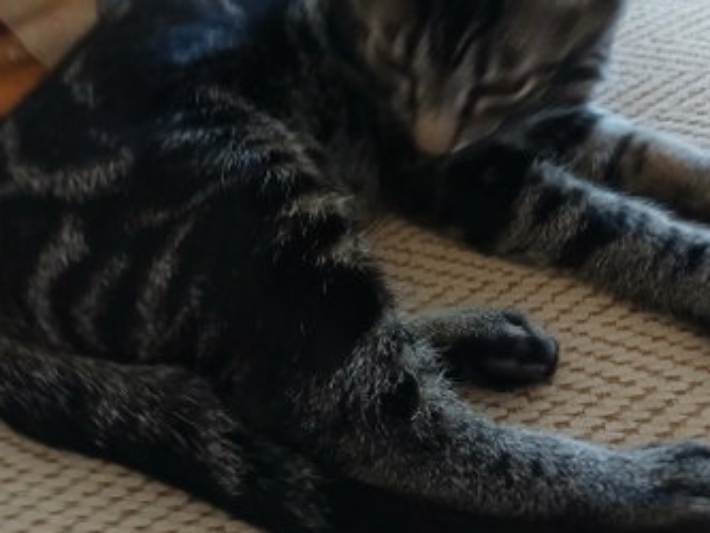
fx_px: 800
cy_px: 208
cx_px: 355
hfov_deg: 47.8
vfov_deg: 36.7
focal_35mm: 39
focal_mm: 3.98
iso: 500
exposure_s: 1/20
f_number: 1.8
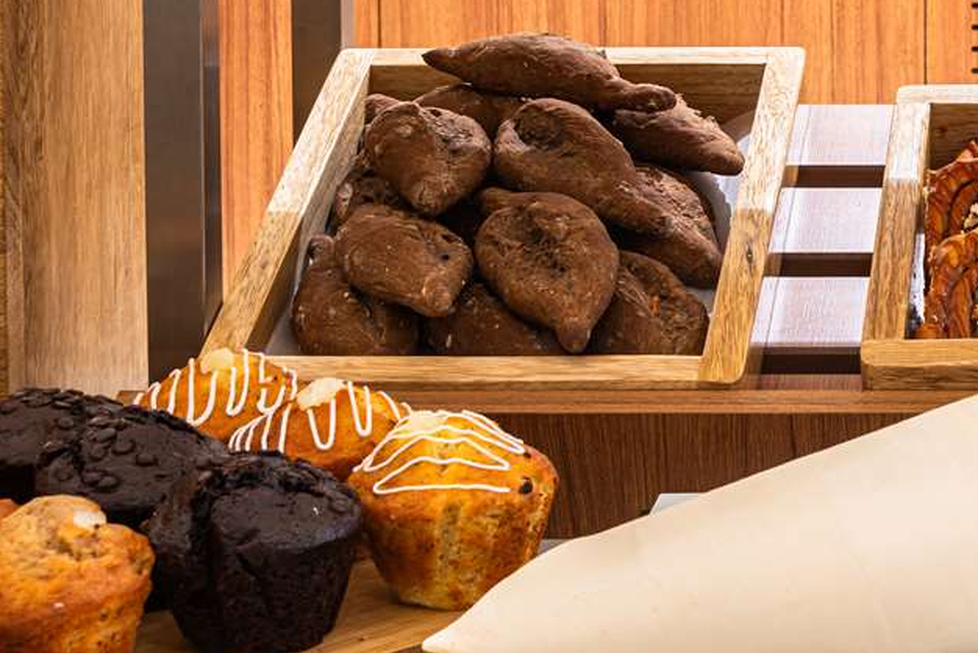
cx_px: 1145
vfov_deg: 11.9
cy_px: 74
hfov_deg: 17.1
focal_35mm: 115
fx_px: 3125
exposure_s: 5
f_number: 13
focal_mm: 48
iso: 100
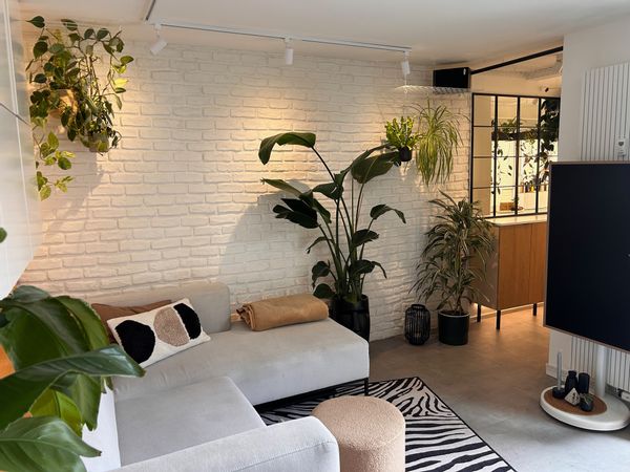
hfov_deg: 67.3
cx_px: 315
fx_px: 473
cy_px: 236
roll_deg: +1.5
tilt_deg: -9.8
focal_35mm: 26
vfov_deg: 53.1
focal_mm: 5.7
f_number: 1.5
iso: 125
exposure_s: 1/121
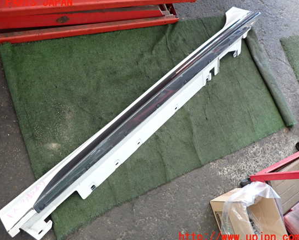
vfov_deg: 53.2
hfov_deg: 64.0
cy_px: 120
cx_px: 138
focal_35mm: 27
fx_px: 239
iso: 200
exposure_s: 1/30
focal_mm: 4.5
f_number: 2
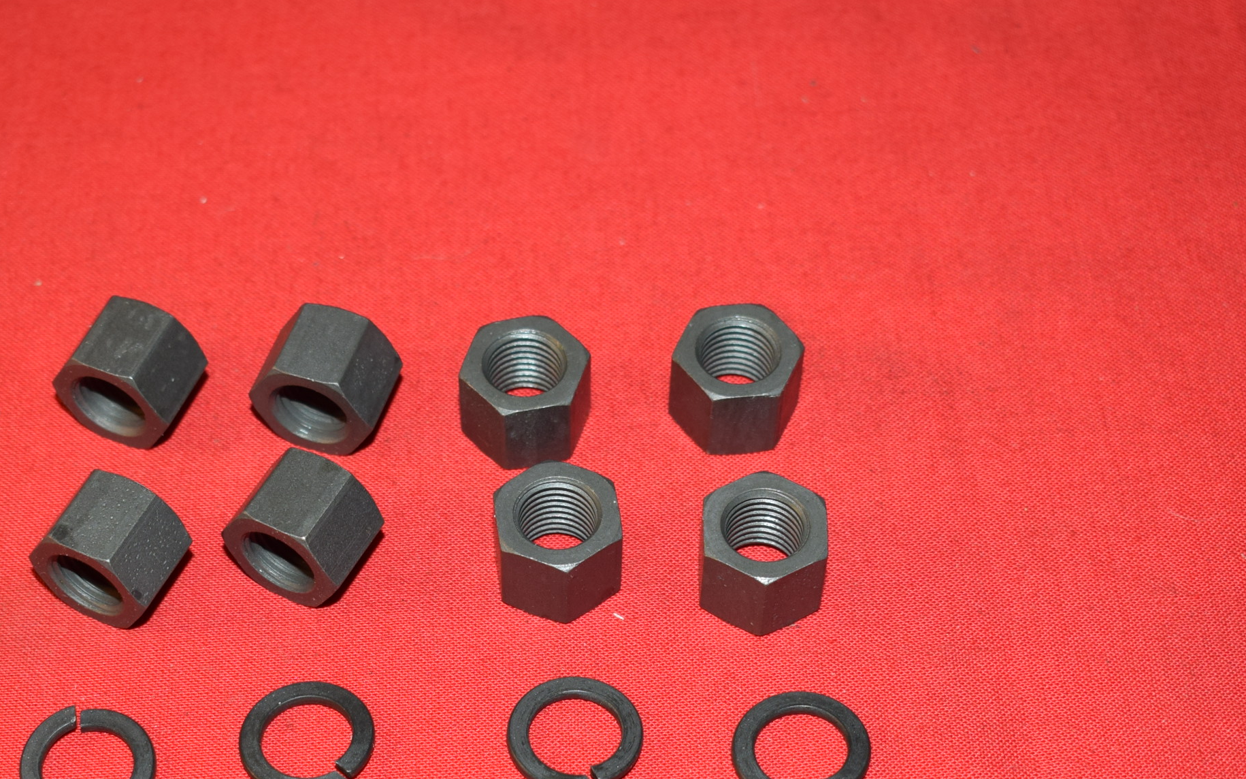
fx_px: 2547
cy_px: 661
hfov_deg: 27.4
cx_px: 502
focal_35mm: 75
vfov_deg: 17.2
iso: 400
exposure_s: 1/30
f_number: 5.6
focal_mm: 30
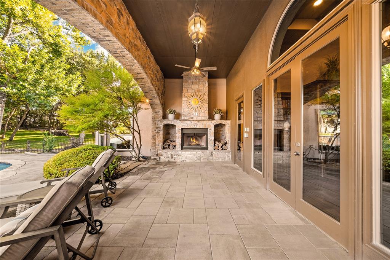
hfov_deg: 112.6
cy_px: 130
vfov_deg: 90.0
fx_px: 130
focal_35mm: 12
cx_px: 195
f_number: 11
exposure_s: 1/6
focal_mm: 12
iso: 400
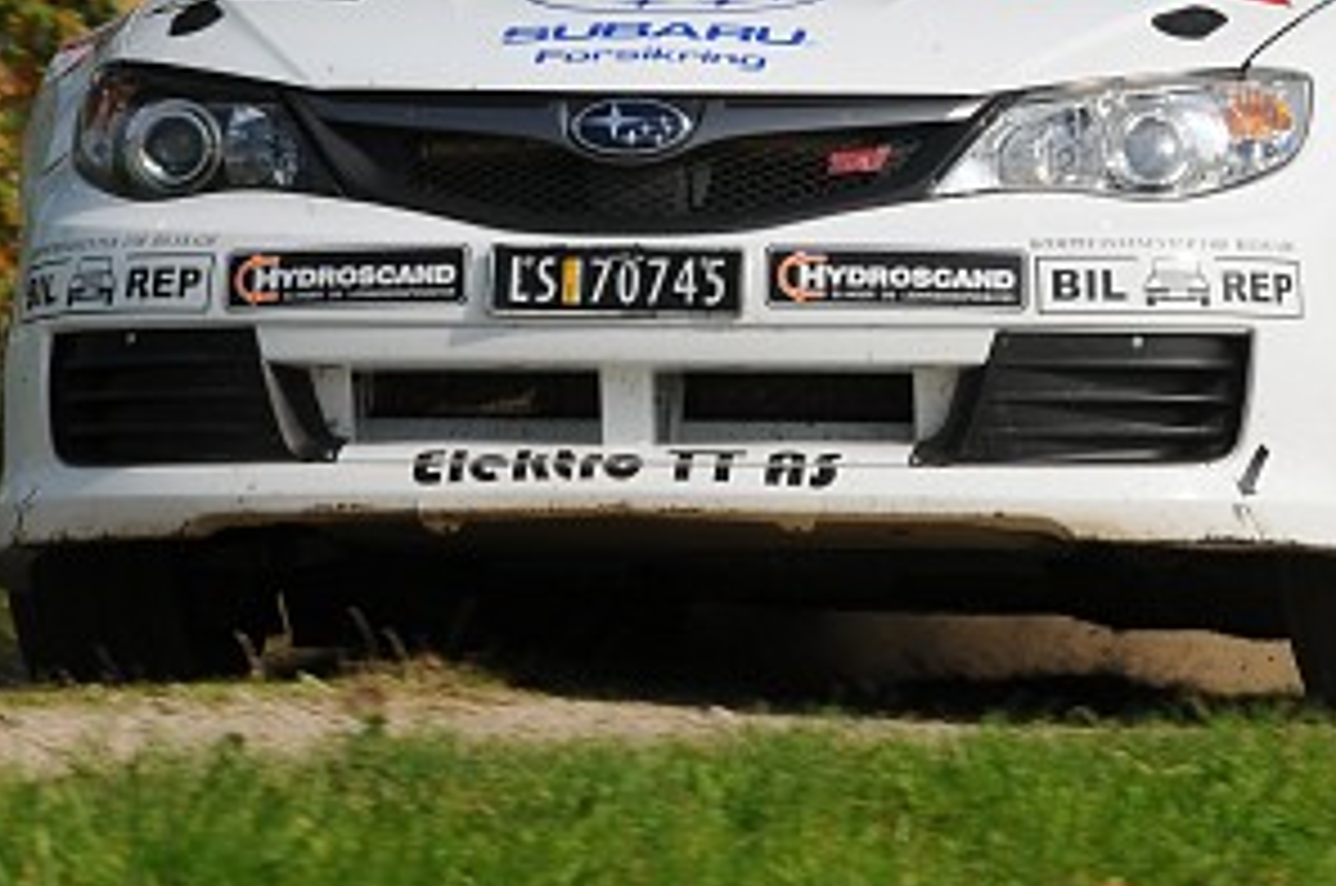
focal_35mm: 687
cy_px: 103
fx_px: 25454
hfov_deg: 3.0
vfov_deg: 2.0
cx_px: 999
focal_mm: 200
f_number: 11
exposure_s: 1/400
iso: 200
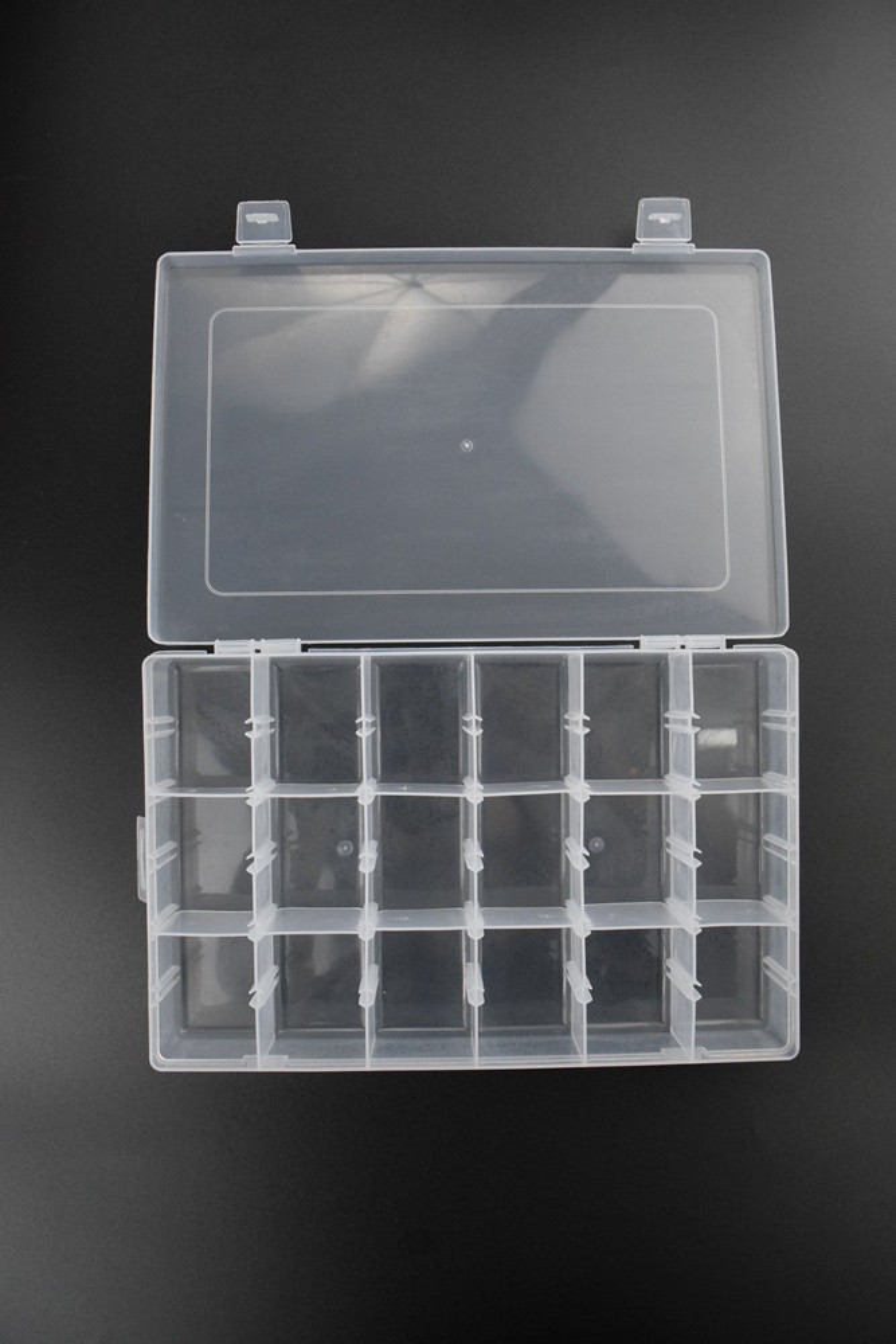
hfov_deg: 47.9
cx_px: 448
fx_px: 1008
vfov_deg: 67.4
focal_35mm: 27
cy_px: 672
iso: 3200
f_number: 5.6
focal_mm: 18
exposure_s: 1/1600
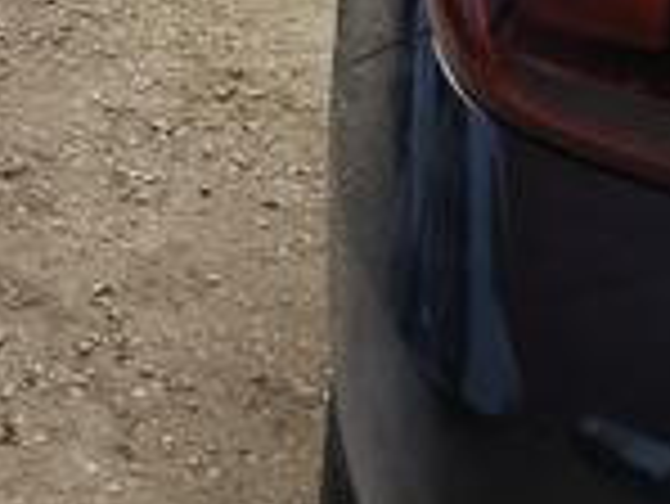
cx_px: -778
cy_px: -358
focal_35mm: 114
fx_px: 2208
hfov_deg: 13.8
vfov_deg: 12.1
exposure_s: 1/491
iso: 80
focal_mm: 4.84
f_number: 1.8
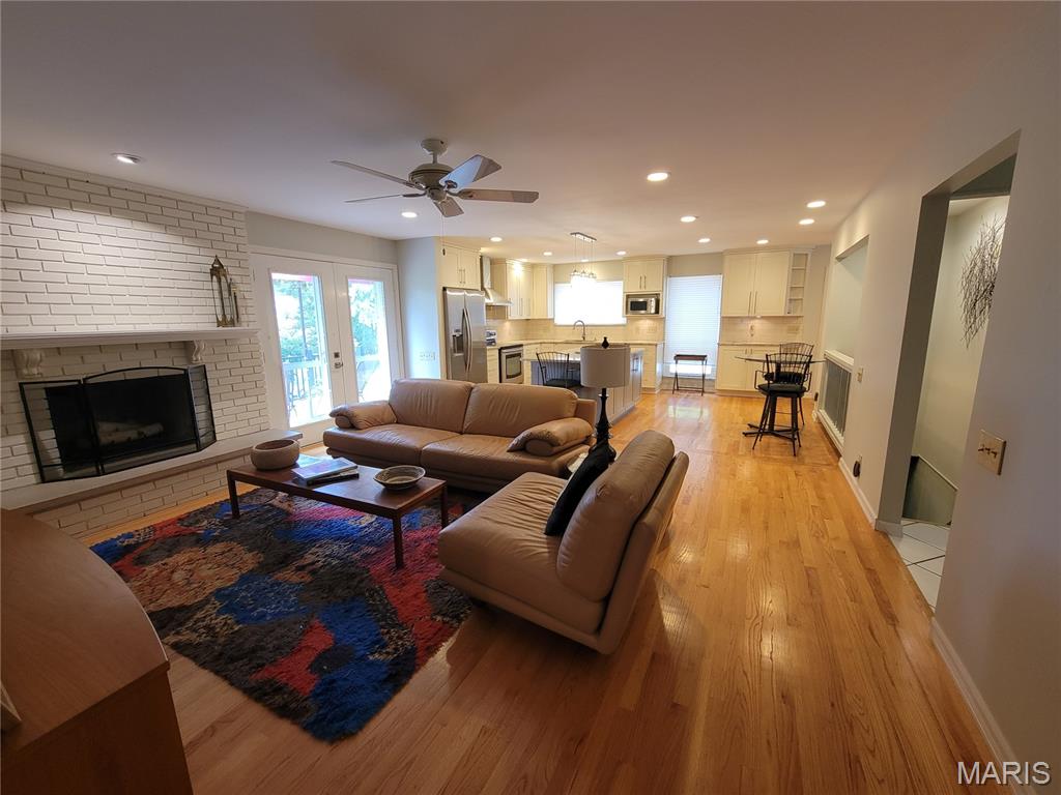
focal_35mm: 13
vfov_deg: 89.9
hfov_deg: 106.2
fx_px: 398
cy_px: 398
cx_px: 530
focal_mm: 2.2
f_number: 2.2
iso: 200
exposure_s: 1/60
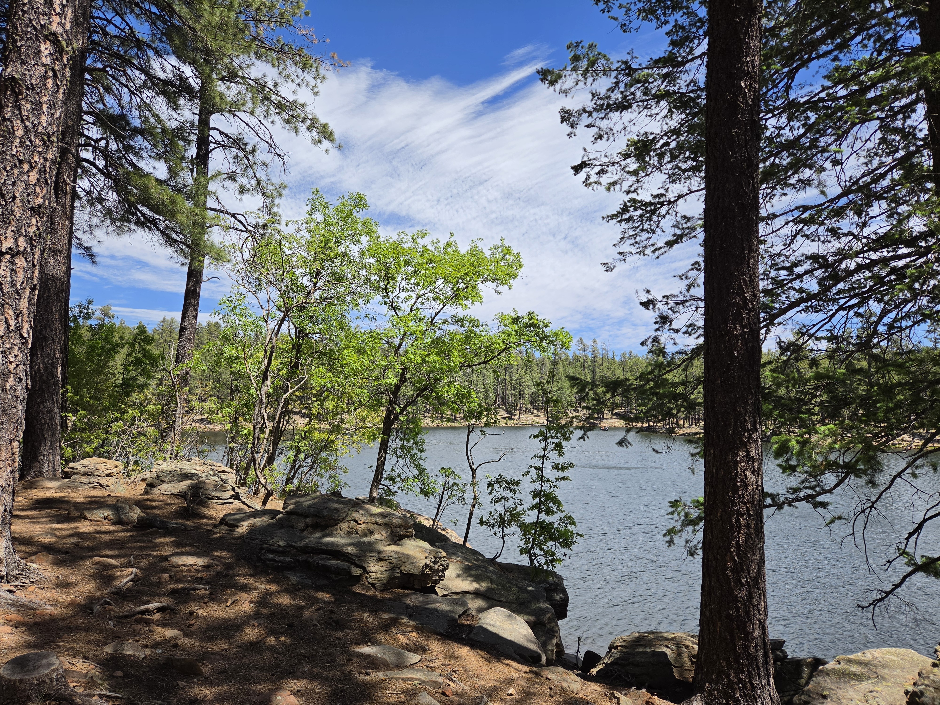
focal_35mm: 23
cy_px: 352
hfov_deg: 73.9
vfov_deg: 58.9
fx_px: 625
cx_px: 470
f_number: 1.8
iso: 80
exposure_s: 1/4505
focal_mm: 5.4
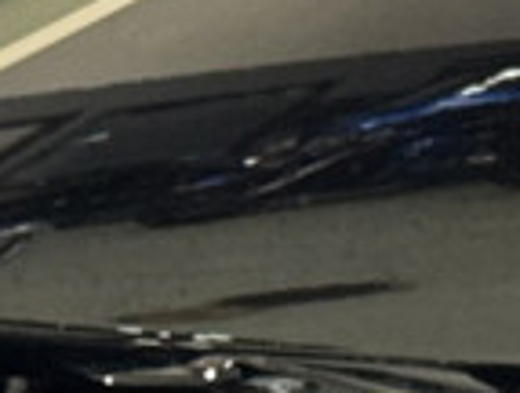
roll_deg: -1.9
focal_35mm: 357
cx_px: 1064
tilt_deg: -20.8
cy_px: 506
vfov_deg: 4.2
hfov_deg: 5.4
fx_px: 5376
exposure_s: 1/40
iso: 400
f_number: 1.78
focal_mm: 6.76
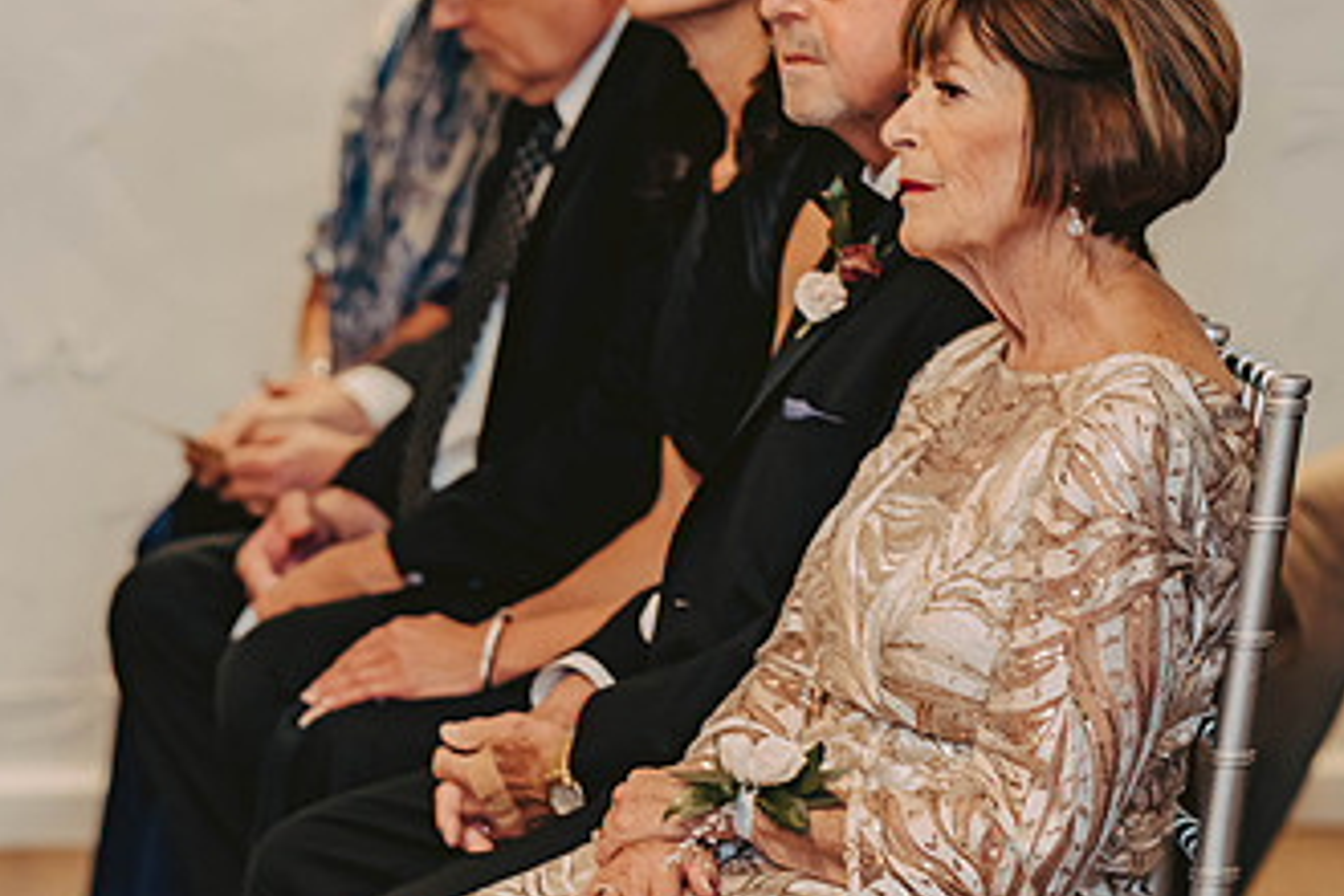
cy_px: 409
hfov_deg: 10.1
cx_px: 574
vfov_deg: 6.7
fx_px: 7615
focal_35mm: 204
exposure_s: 1/60
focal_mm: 116
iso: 500
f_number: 3.2
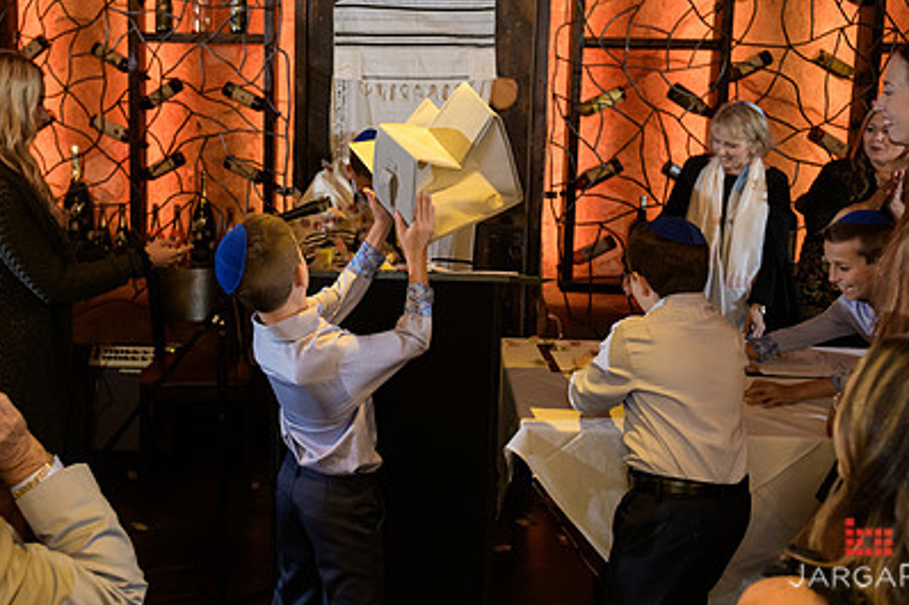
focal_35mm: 35
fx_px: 883
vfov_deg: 37.4
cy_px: 195
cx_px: 345
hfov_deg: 53.9
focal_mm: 24
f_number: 3.2
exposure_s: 1/125
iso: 1600
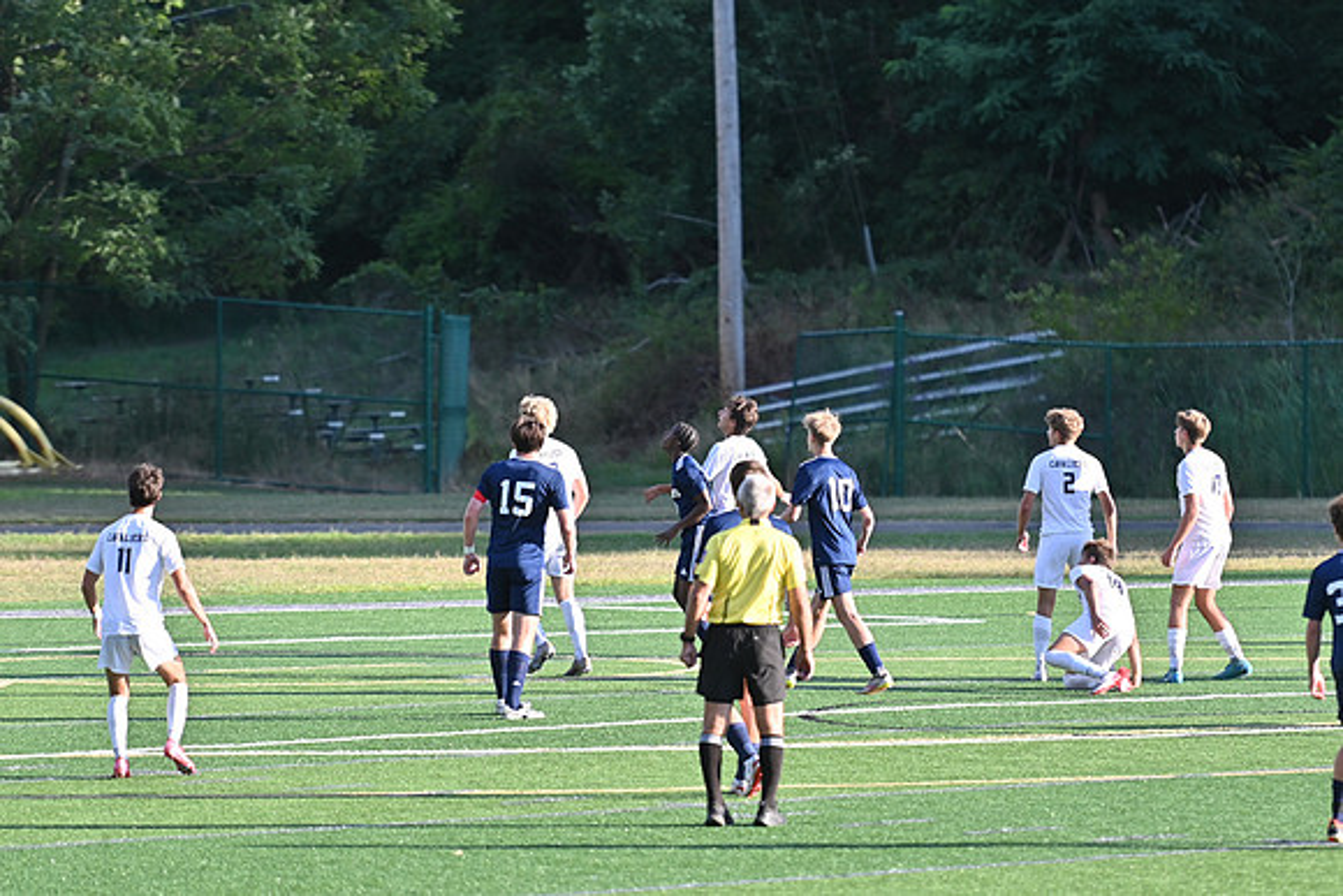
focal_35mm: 270
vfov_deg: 5.1
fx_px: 10074
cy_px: 448
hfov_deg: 7.6
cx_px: 672
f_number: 2.8
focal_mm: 180
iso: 200
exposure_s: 1/1250
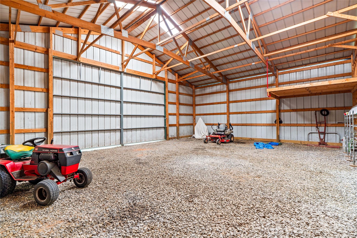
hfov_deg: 96.7
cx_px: 178
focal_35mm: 16
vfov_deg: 73.7
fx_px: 159
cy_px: 119
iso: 100
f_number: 8
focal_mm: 16
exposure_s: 1.6
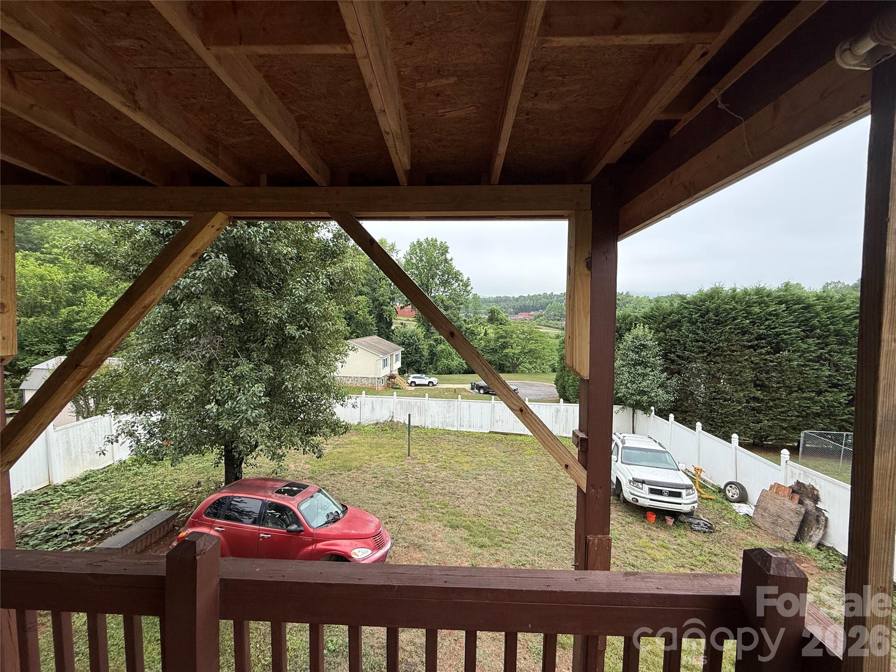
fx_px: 362
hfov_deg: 102.1
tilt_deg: -2.4
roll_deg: -0.7
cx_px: 448
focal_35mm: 14
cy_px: 336
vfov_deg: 85.7
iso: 50
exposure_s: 1/490
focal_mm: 2.22
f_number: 2.2
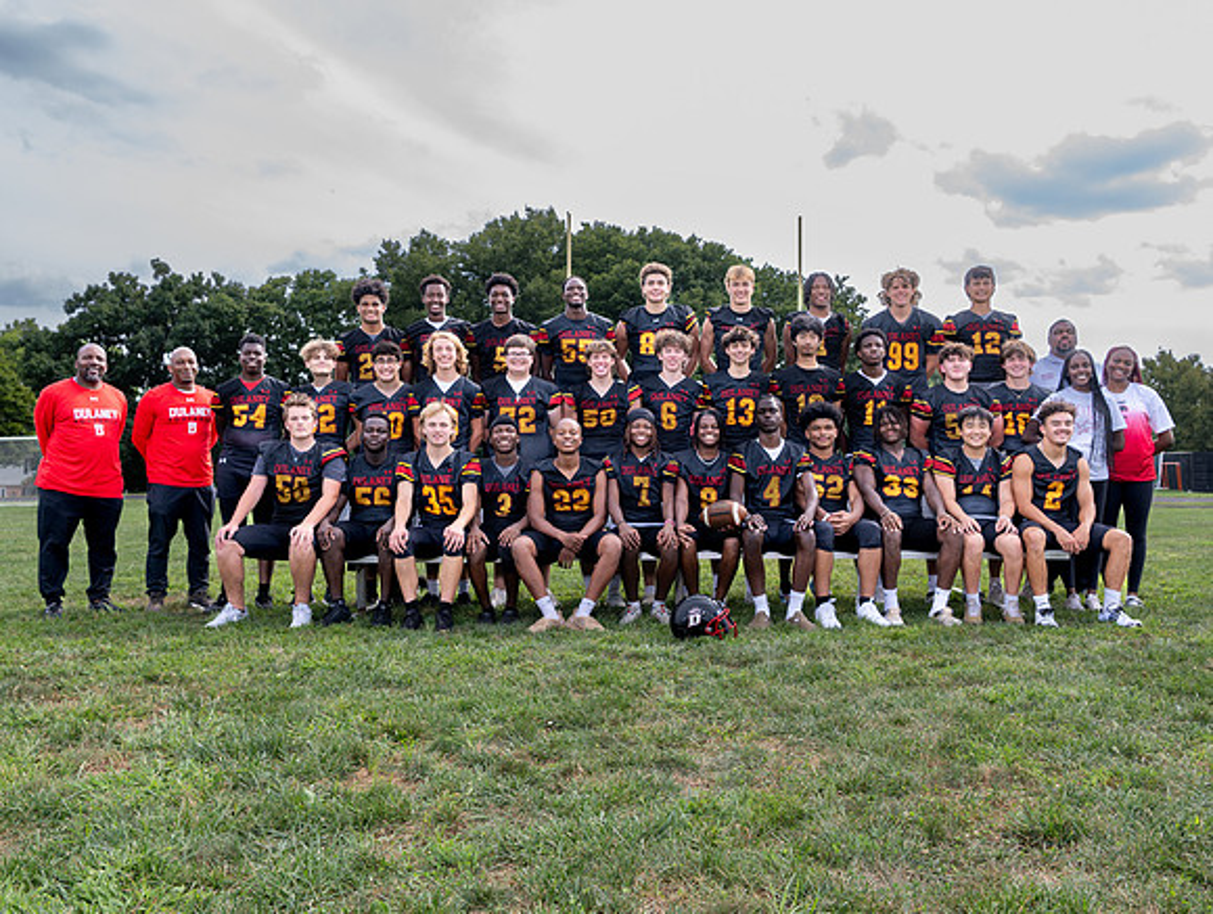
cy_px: 438
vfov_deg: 45.4
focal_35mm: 31
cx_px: 623
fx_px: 1093
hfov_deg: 58.1
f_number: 6.3
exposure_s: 1/125
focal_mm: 26
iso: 100
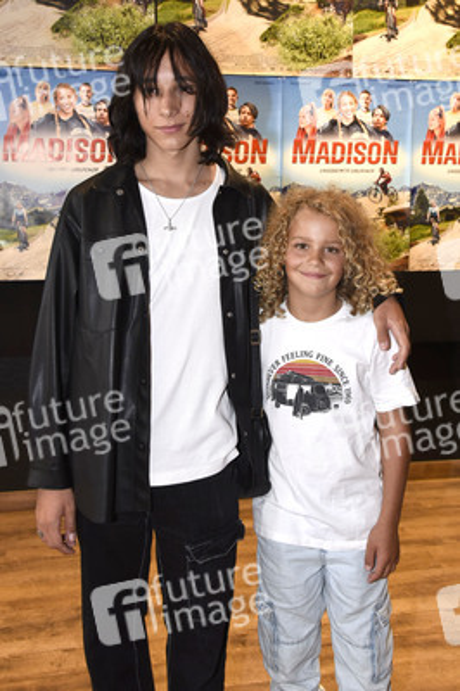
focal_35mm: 34
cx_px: 230
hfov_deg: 38.8
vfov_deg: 55.8
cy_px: 346
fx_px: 653
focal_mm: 34
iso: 1250
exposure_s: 1/100
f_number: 6.3
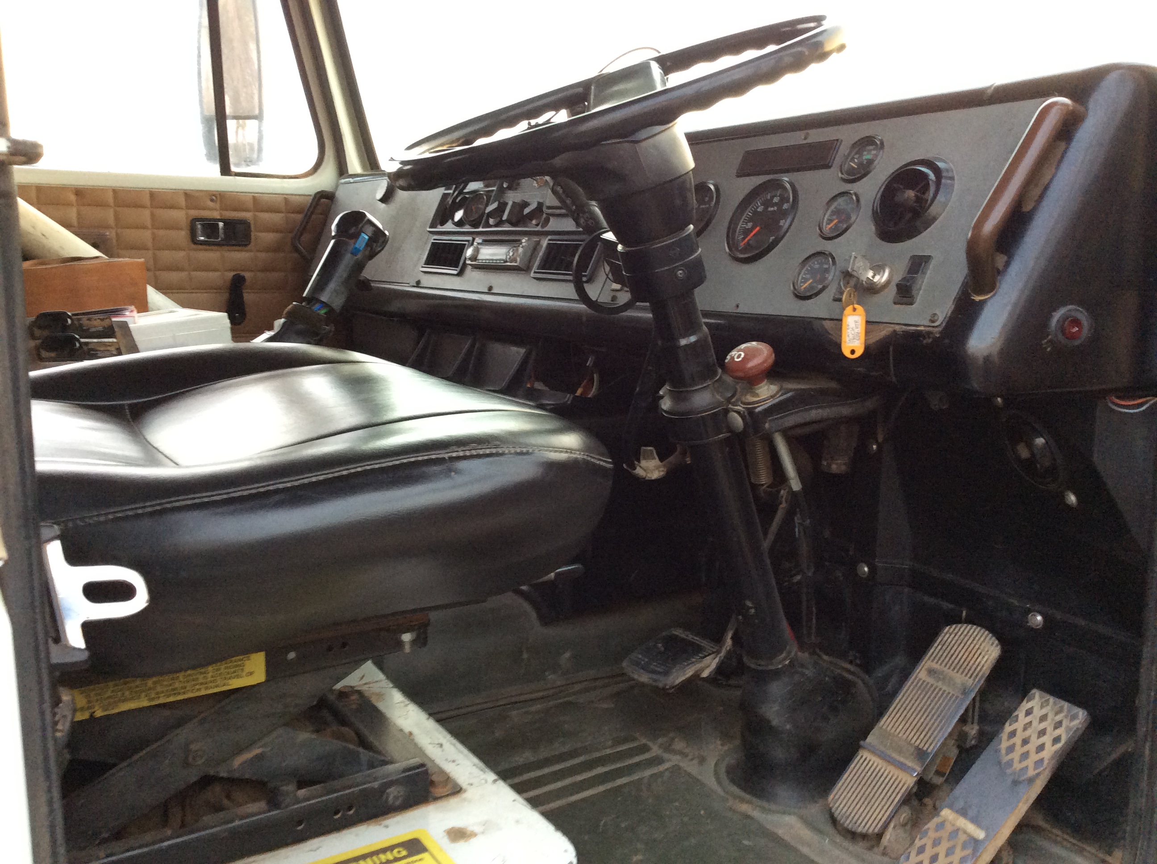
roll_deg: -0.8
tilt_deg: -8.5
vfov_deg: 44.1
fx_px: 1068
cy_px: 432
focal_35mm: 32
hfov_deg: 56.9
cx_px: 578
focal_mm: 3.3
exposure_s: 1/25
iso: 125
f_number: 2.4
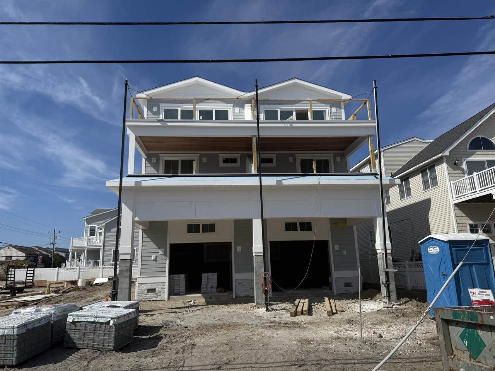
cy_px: 186
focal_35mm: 24
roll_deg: +2.3
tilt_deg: +14.2
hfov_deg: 71.6
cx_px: 248
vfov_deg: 56.8
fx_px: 343
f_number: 1.78
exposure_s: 1/8130
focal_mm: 6.76
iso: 80
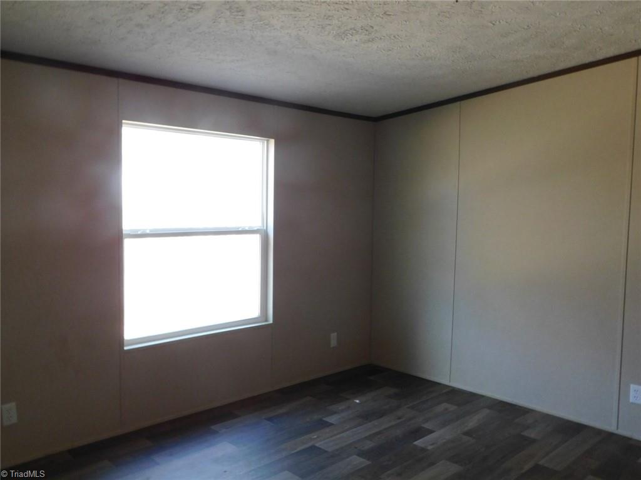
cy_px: 240
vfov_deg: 46.8
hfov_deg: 60.0
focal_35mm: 30
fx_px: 556
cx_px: 320
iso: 320
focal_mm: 5.3
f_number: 3.2
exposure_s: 1/30
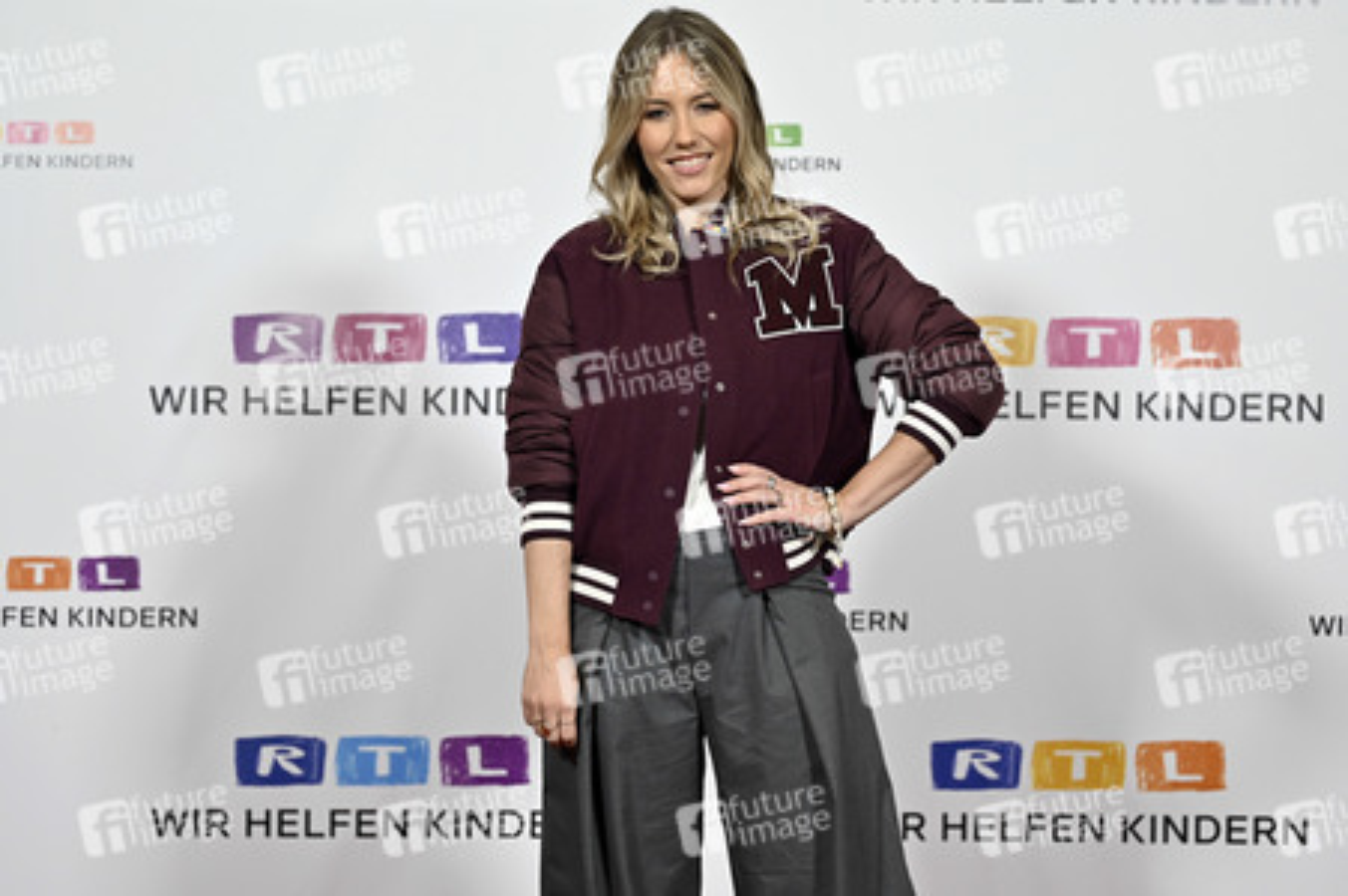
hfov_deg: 28.9
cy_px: 448
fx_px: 2619
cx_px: 674
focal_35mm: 70
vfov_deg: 19.4
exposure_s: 1/640
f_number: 2.8
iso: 1000
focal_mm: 70
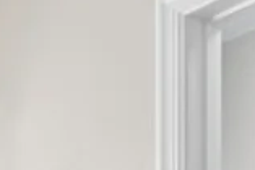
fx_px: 787
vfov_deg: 10.6
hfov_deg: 16.2
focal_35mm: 111
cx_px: -171
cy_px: 410
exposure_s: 1/13
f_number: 8
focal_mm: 17
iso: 400
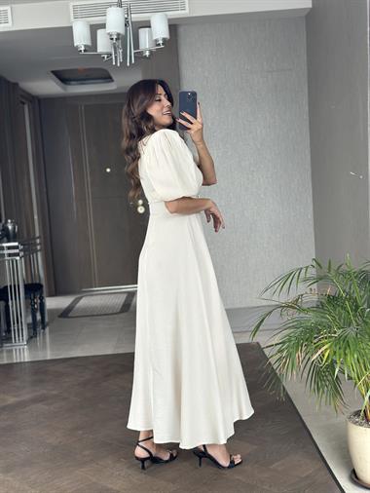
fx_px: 684
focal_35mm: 48
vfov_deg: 39.6
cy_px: 246
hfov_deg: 30.3
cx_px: 185
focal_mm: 6.86
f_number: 1.78
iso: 125
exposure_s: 1/79
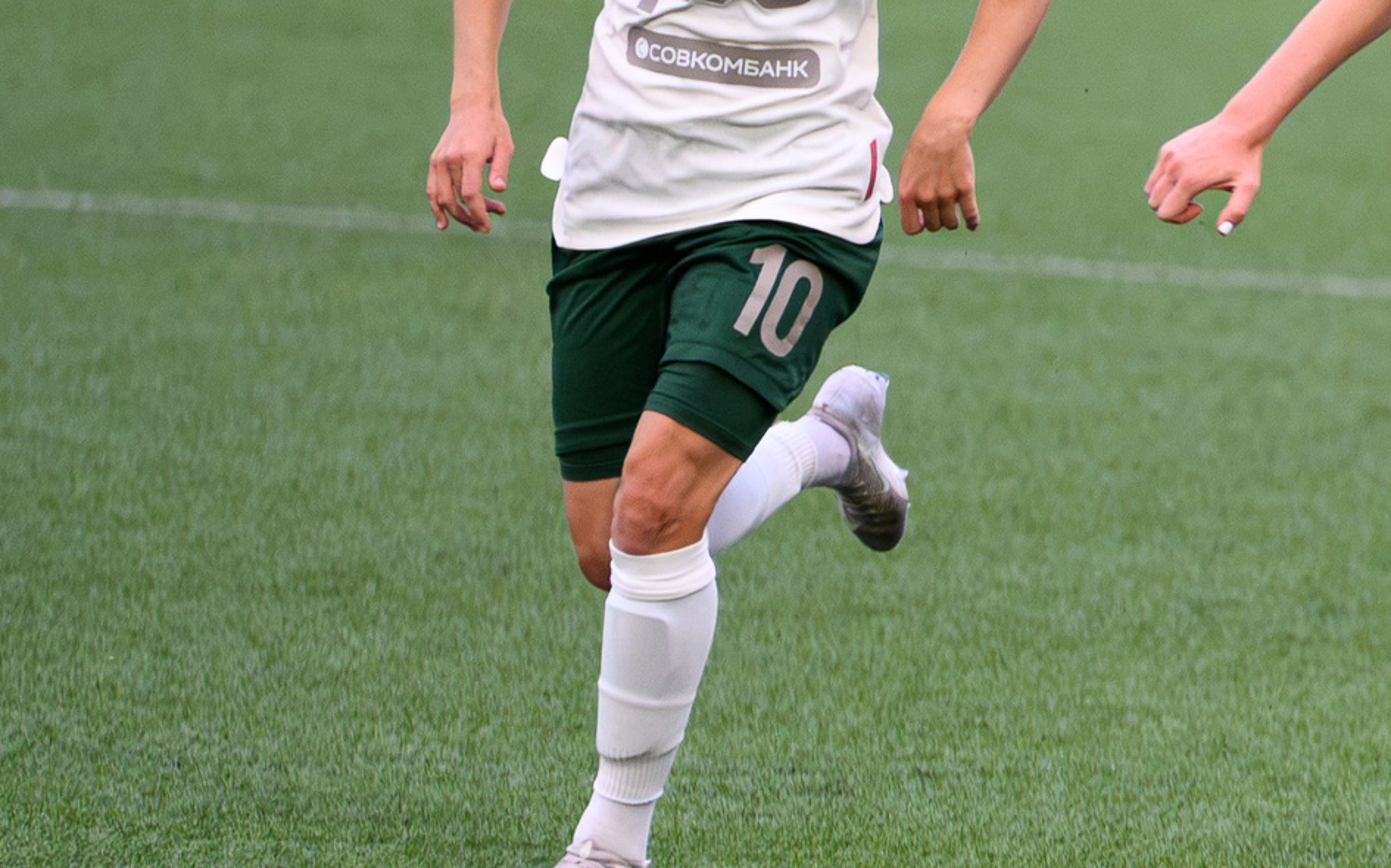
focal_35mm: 828
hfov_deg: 2.5
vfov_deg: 1.6
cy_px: 180
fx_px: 31380
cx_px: 2763
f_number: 4
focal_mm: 200
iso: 2500
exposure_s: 1/2000
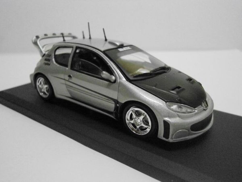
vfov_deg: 45.4
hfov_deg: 58.4
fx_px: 217
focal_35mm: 31
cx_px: 121
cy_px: 91
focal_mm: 5.6
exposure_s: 1/160
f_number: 3
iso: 1600
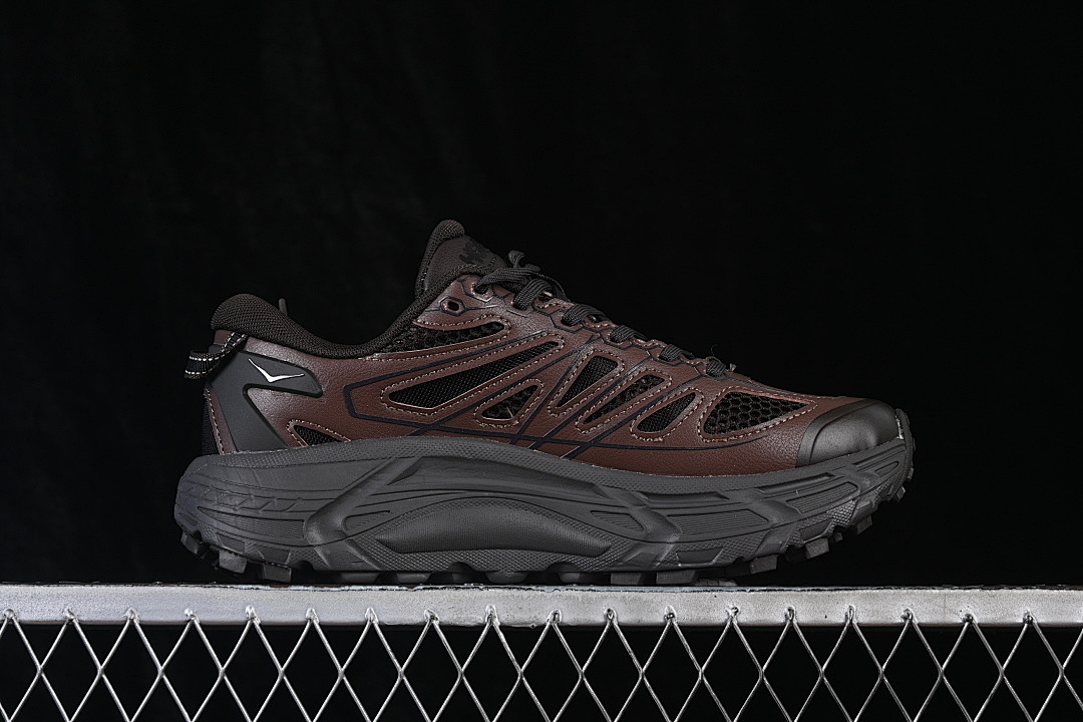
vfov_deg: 18.2
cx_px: 542
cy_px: 361
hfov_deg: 27.0
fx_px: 2256
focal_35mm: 75
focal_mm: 50
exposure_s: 1/60
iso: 160
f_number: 6.3
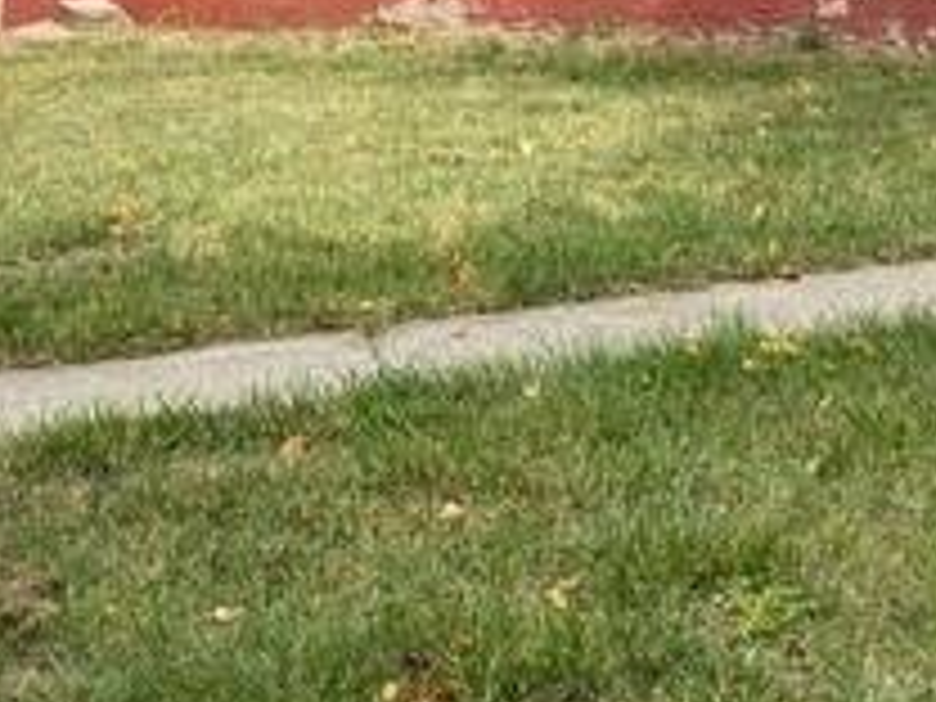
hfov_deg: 24.2
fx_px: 2163
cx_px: 666
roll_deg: -2.3
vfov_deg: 17.0
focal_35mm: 80
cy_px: -284
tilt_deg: +3.1
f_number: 1.8
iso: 32
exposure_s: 1/934
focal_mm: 4.25
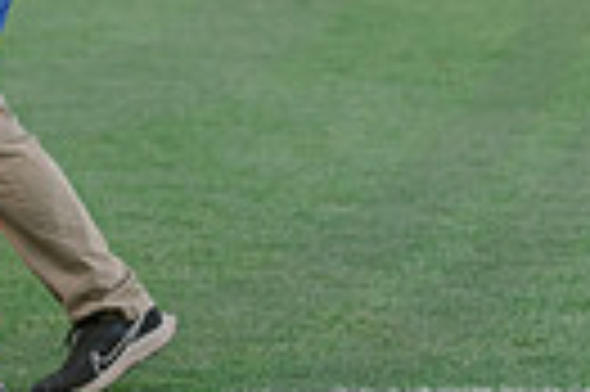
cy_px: -295
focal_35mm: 576
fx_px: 9428
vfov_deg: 2.4
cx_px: -23
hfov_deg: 3.6
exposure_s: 1/640
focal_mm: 130
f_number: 5
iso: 1250
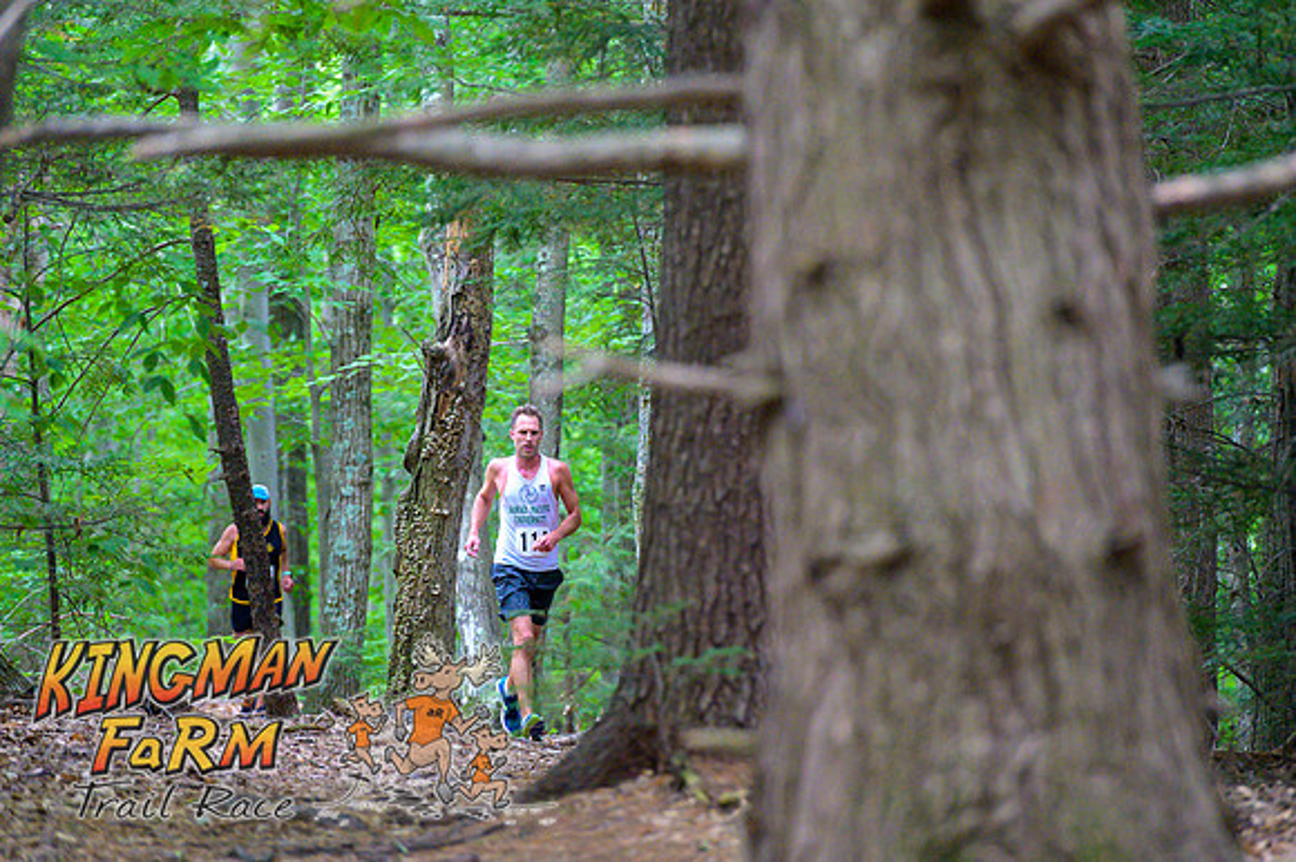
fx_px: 7196
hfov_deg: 10.3
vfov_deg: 6.9
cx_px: 648
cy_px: 431
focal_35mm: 200
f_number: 4
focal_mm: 200
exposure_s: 1/200
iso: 8000
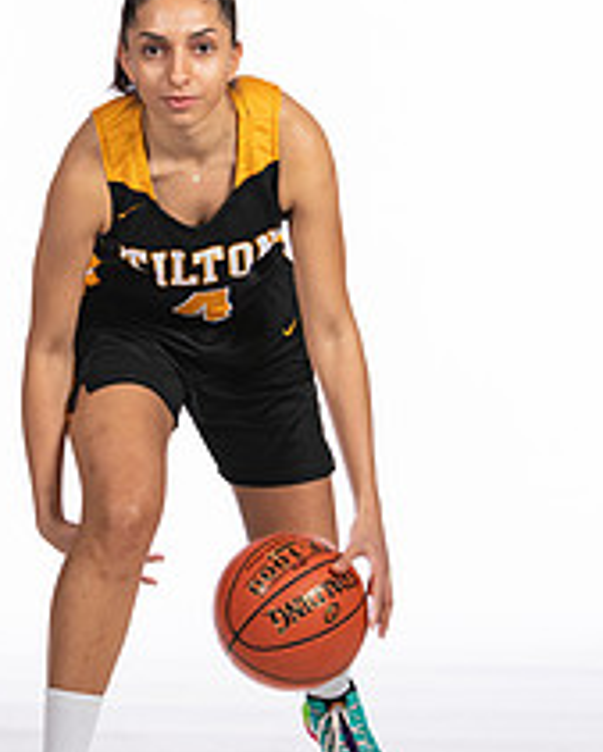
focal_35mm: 210
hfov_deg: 7.4
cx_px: 228
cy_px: 317
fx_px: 4681
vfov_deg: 9.2
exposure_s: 1/100
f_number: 5.6
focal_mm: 70
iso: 100
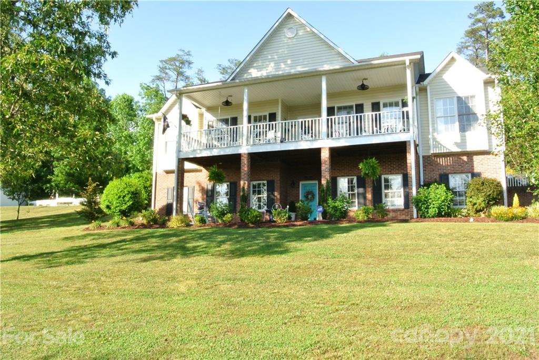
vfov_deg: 45.0
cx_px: 270
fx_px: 434
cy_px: 180
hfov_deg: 63.6
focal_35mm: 29
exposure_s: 1/60
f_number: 16
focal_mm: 11
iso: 400
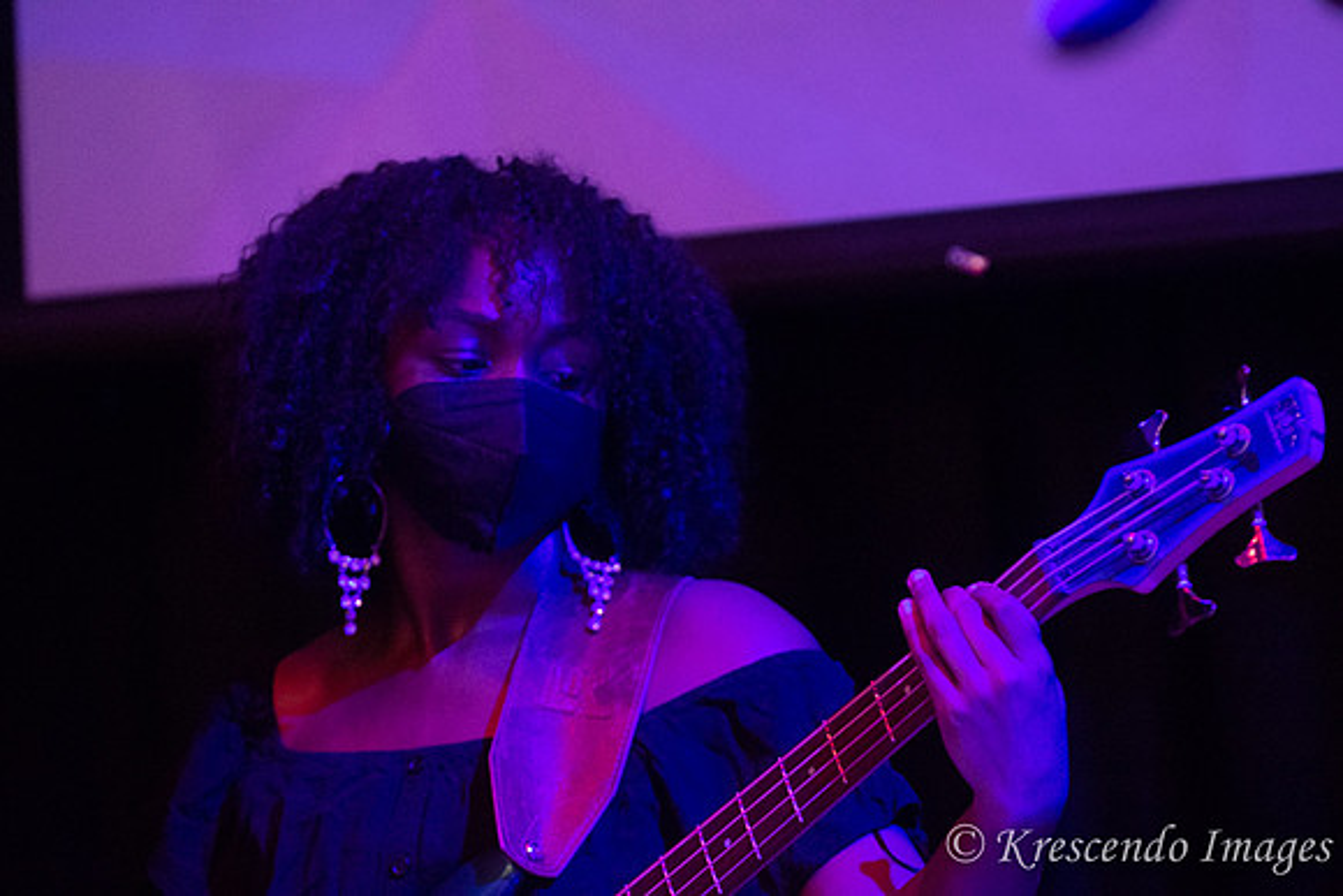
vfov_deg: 6.8
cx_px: 672
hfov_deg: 10.2
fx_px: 7556
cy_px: 448
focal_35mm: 202
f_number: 2.8
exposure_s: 1/200
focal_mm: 135
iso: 3200
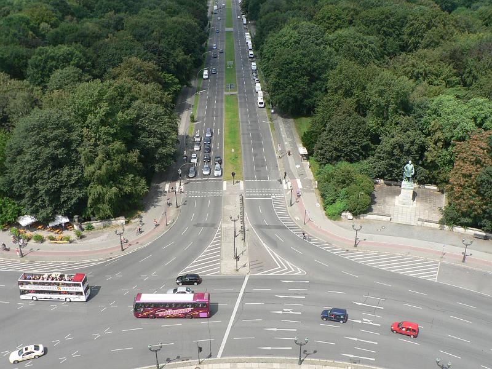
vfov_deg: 39.7
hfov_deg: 51.4
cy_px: 184
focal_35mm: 36
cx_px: 246
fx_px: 512
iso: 80
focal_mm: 6
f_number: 4.5
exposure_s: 1/400
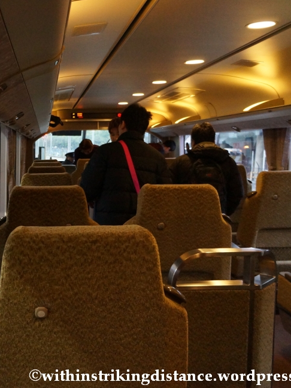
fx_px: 448
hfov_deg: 34.5
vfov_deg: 46.8
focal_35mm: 40
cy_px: 193
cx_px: 47
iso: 3200
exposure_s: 1/160
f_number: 3.5
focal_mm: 18
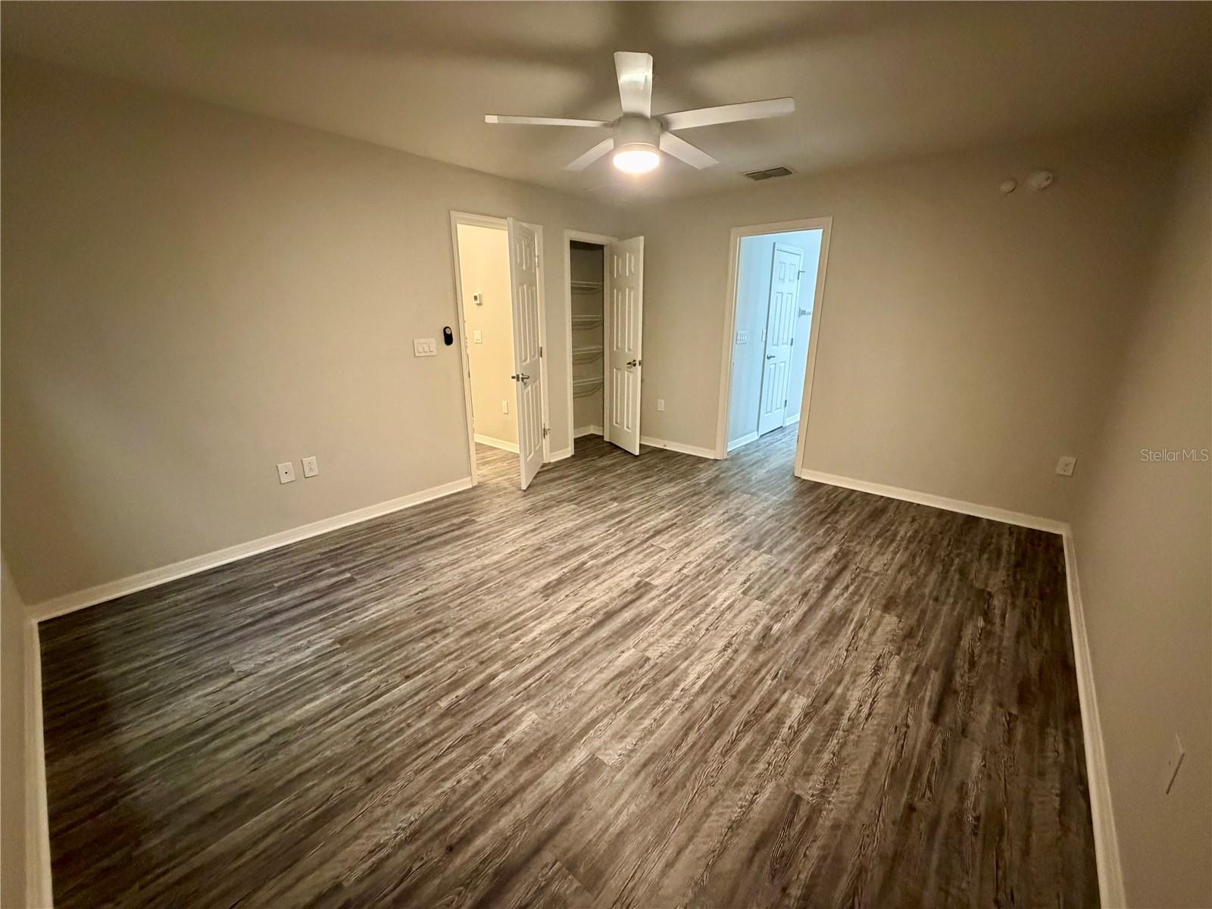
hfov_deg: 102.1
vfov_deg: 85.7
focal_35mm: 14
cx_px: 606
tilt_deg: -16.2
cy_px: 454
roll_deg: +1.1
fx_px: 490
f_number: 2.2
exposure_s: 1/60
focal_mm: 2.22
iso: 1250
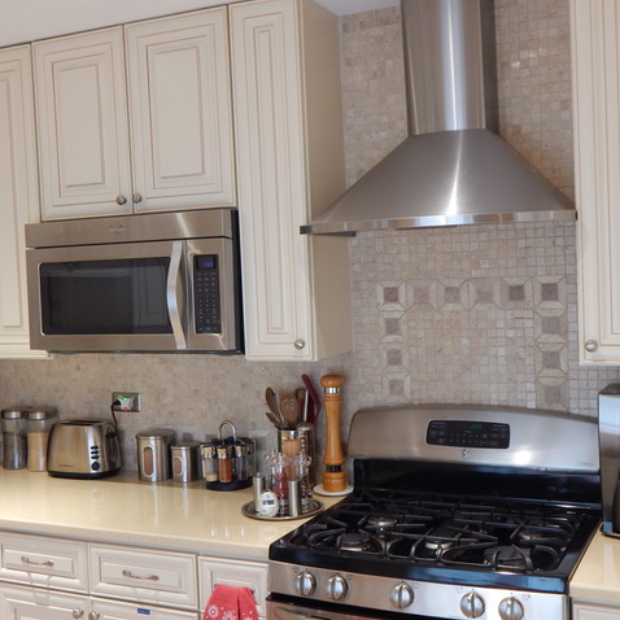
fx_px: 912
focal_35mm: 45
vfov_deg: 37.6
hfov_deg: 37.5
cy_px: 310
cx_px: 302
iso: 180
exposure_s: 1/30
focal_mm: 6.8
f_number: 3.4
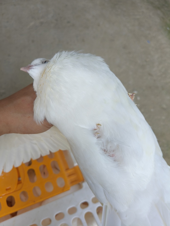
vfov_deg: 67.3
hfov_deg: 53.1
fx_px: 170
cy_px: 113
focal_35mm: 26
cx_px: 85
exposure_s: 1/192
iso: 80
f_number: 1.8
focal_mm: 4.84
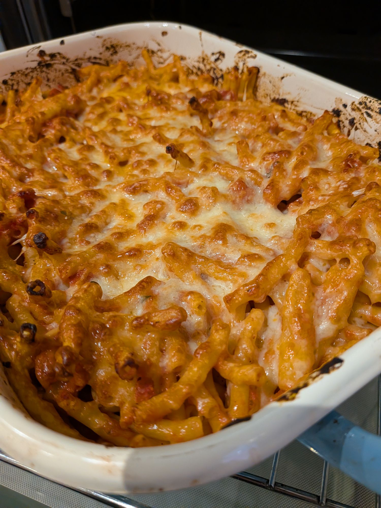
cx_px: 190
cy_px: 254
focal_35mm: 24
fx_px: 352
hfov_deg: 56.8
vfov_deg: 71.6
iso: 630
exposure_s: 1/100
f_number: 1.7
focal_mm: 4.53
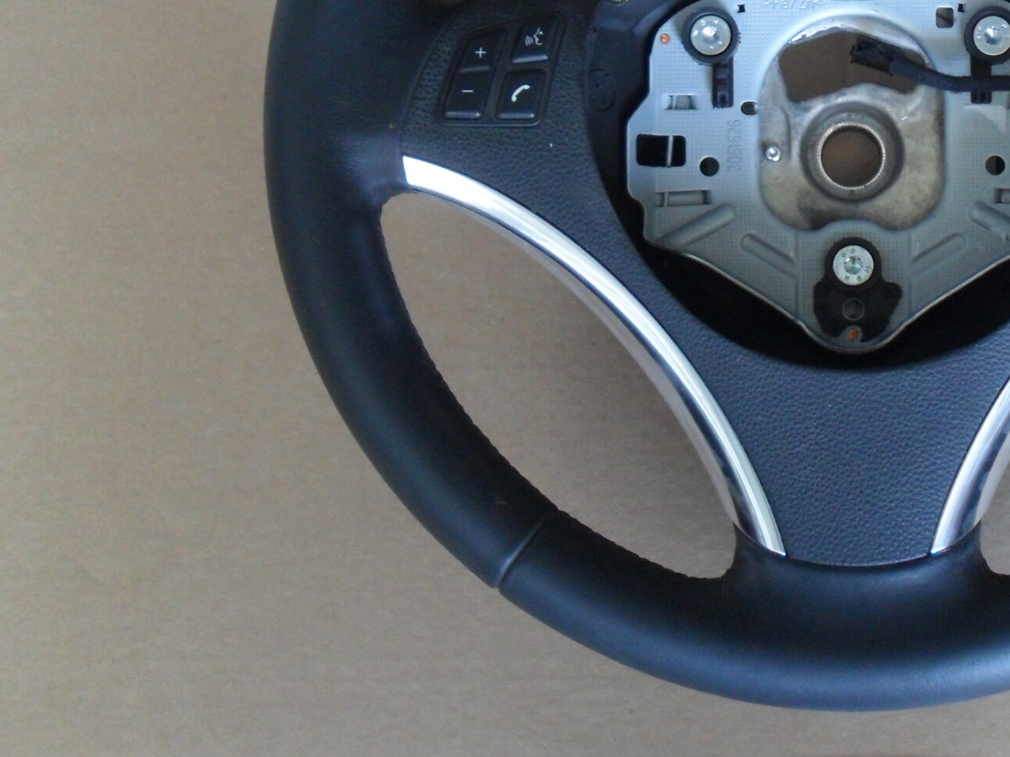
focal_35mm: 69
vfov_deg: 21.2
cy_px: 228
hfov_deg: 27.3
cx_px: 872
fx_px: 2013
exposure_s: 1/45
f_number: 3
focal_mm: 6.3
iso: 200
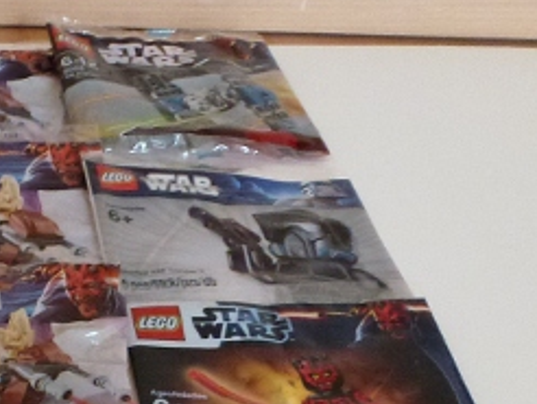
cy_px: 583
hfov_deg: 22.8
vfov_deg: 17.3
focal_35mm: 78
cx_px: -127
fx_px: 1211
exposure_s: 1/8
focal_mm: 4.3
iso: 400
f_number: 3.3
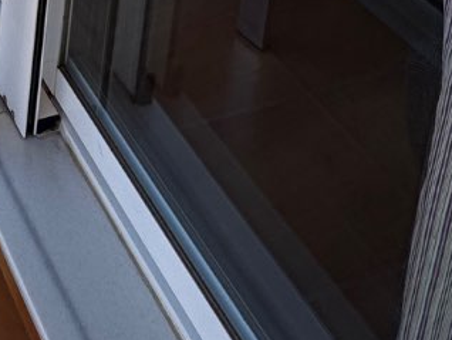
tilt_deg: -10.9
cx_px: -70
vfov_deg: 15.0
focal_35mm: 66
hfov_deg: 26.6
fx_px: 862
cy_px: -447
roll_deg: -2.9
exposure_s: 1/377
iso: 40
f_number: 2.2
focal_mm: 2.22
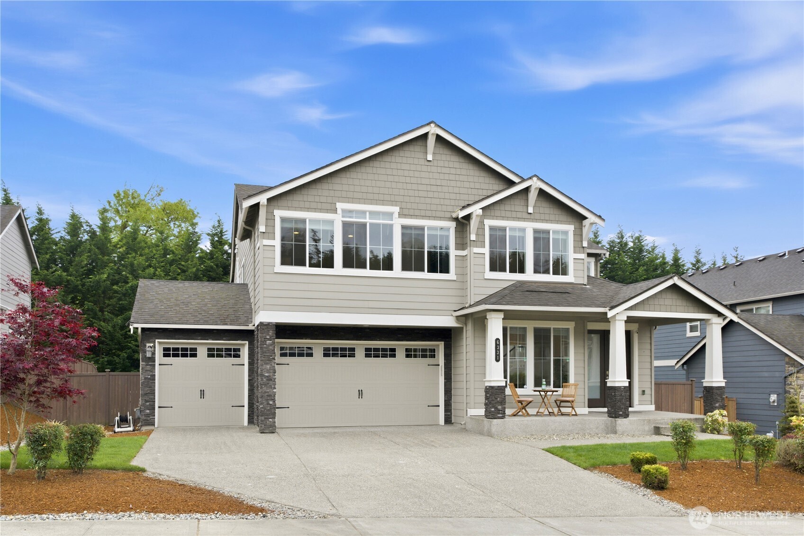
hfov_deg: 63.7
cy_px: 268
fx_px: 648
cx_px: 402
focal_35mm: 29
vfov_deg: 45.0
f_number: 9
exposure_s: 1/40
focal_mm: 29
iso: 400
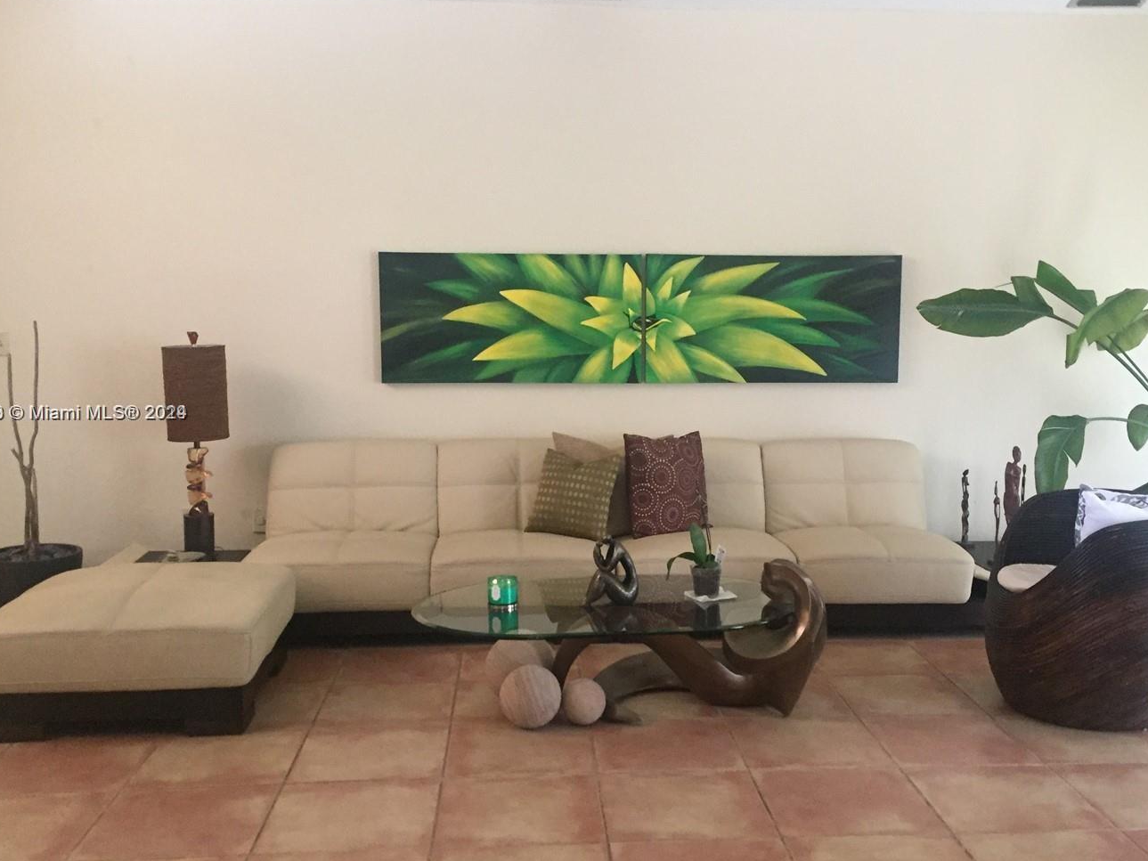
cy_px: 414
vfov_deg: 39.7
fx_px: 1194
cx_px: 615
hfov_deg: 51.3
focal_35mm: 36
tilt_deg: -6.0
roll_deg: -2.8
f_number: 2.2
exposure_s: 1/24
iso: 250
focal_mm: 4.15
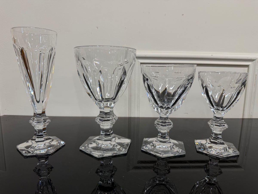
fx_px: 179
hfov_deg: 71.6
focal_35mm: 24
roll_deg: -0.6
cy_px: 97
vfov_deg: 56.8
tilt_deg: -10.3
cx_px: 129
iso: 125
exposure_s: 1/50
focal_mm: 6.76
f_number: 1.78
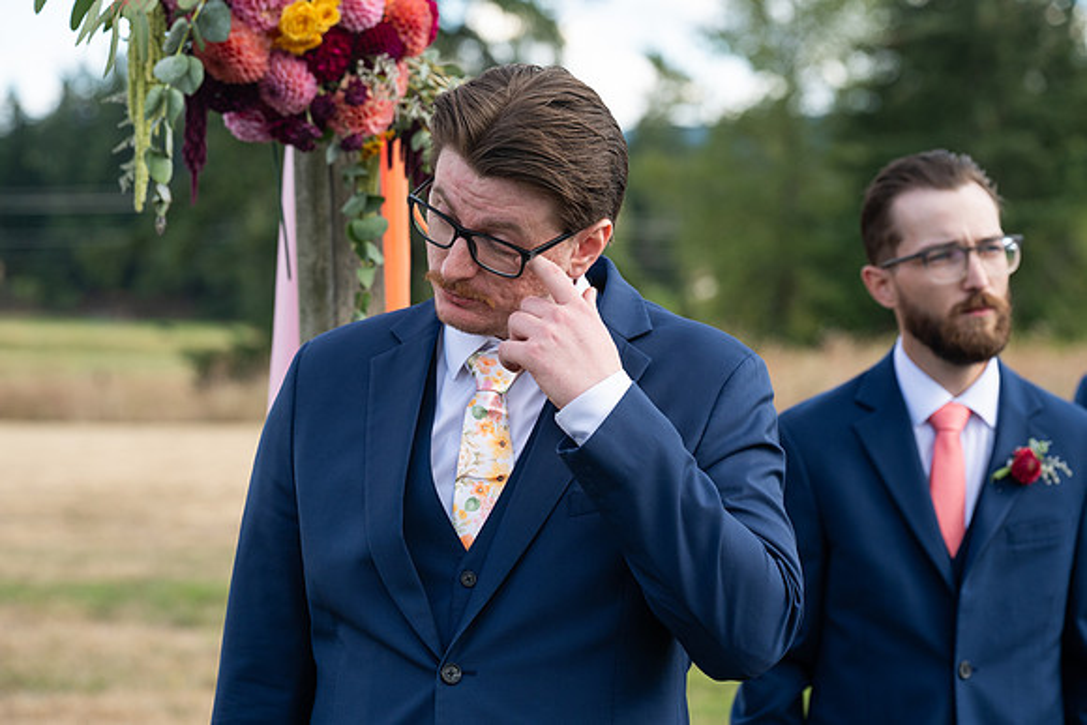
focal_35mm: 98
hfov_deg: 20.8
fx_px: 2960
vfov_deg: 14.0
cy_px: 362
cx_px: 544
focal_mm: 98
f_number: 4.5
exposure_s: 1/640
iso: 400
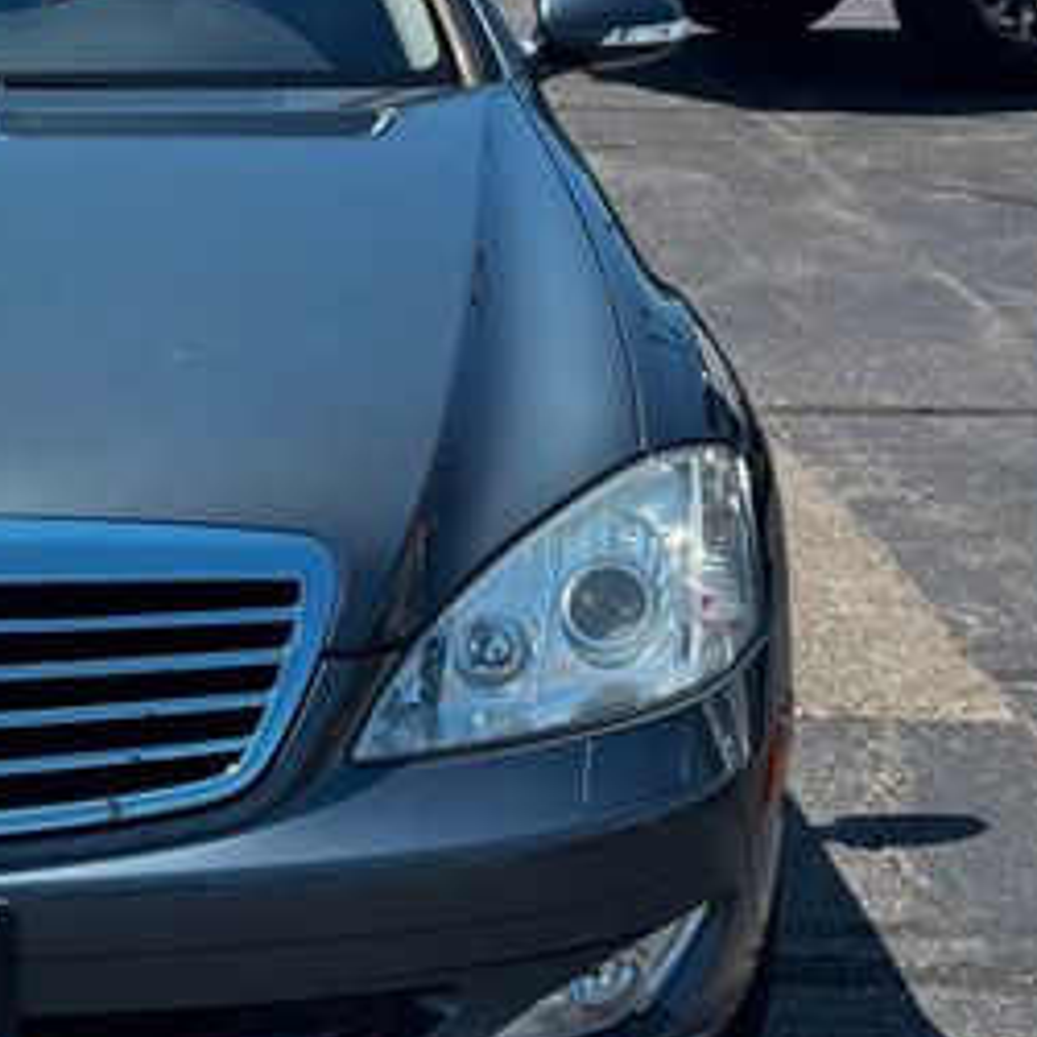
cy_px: 438
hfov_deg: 15.6
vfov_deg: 16.1
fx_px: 3660
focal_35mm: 108
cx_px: -157
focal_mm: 6.76
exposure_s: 1/3425
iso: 64
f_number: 1.78
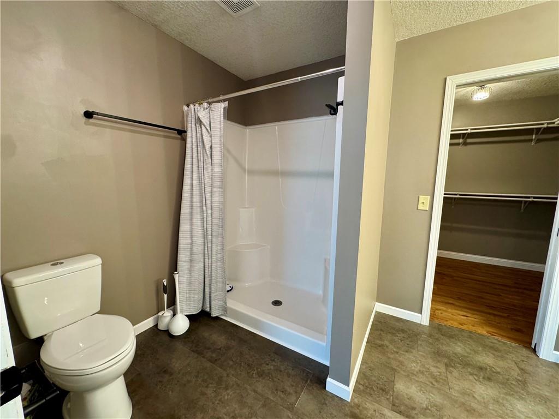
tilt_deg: -8.2
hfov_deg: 102.1
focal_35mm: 14
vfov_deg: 85.7
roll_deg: -0.3
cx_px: 280
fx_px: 226
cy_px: 210
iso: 250
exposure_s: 1/60
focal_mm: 2.22
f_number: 2.2
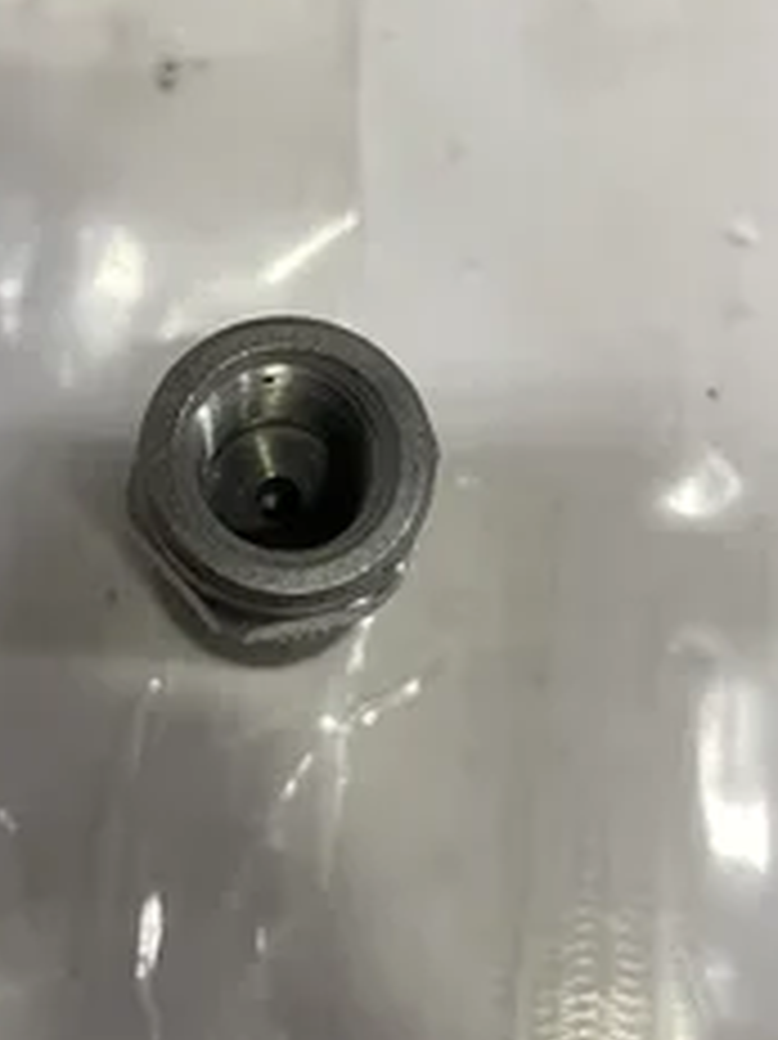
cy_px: 477
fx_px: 1350
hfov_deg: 31.8
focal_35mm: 45
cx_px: 229
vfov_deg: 42.1
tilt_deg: -78.8
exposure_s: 1/60
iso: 80
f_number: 1.6
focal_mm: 4.2
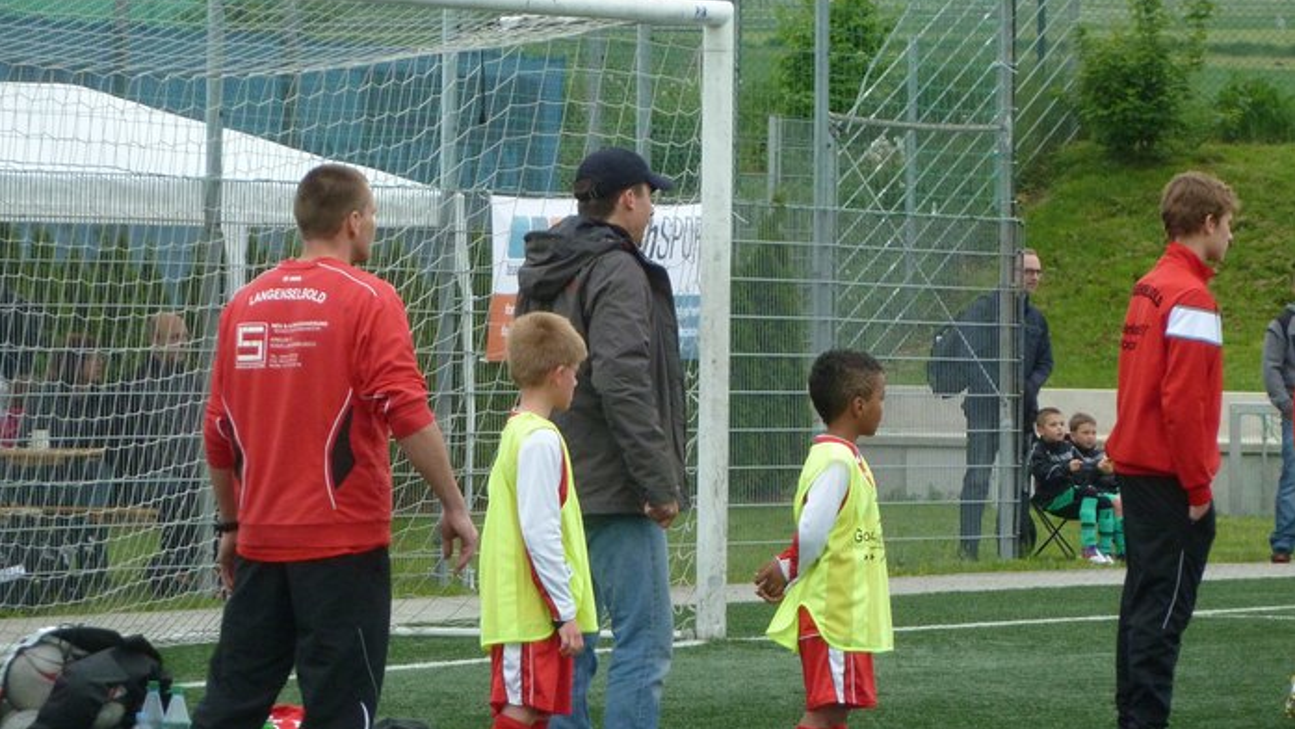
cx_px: 647
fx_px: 10438
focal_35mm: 304
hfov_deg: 7.1
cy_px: 462
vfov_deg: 4.0
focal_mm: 45.7
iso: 320
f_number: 4.8
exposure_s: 1/500
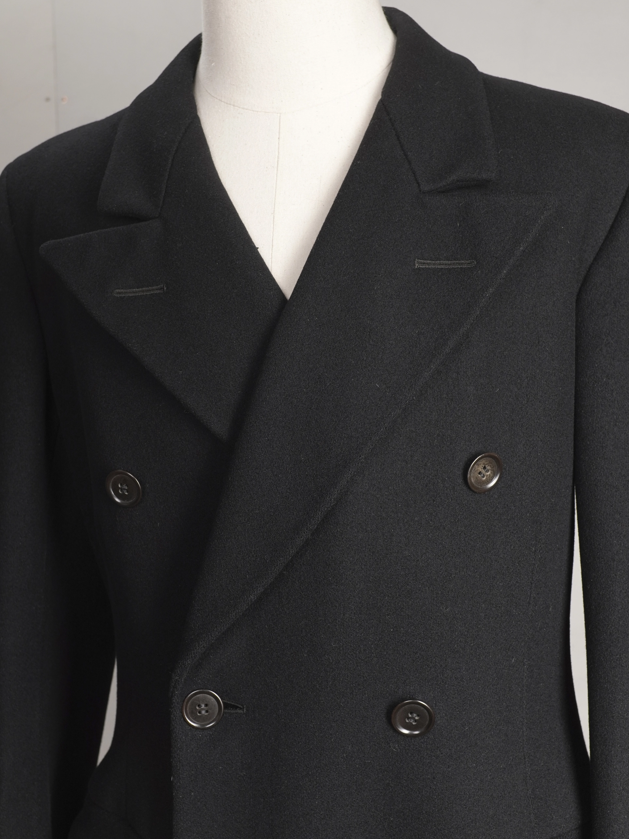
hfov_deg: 28.0
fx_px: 1260
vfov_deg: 36.8
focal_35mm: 52
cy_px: 447
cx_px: 314
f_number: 6.3
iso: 320
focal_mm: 32
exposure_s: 1/25
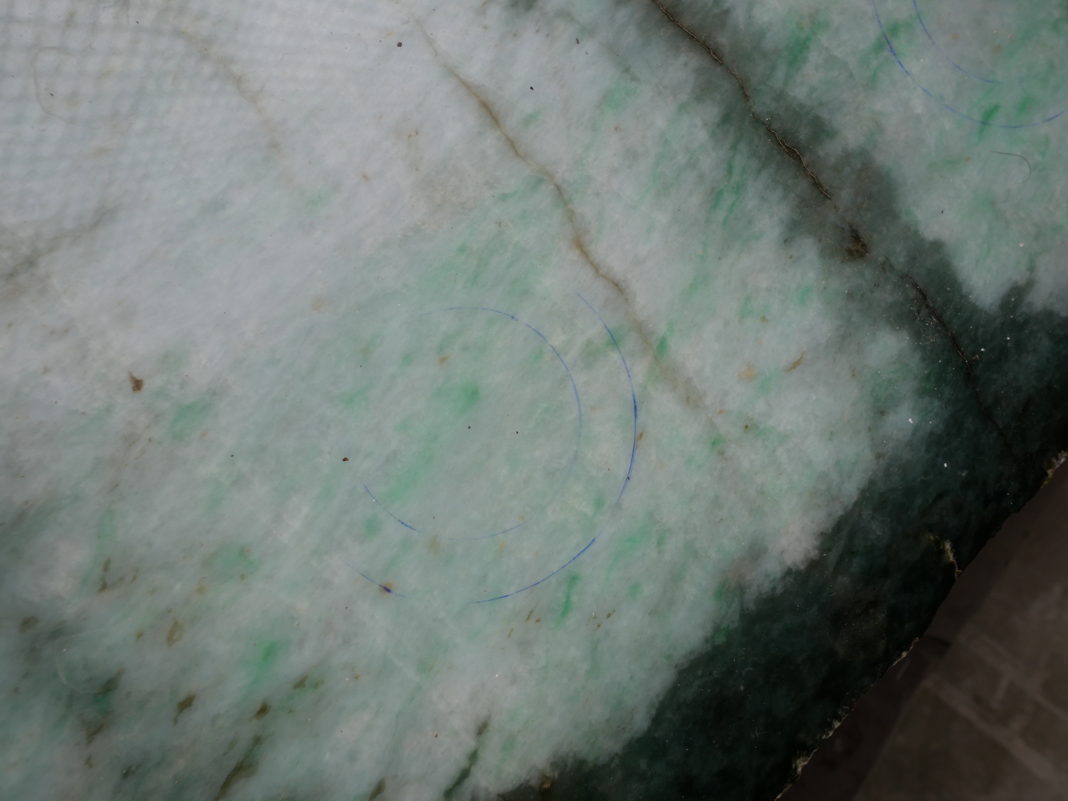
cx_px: 534
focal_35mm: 18
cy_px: 400
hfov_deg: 87.8
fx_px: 555
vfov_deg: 71.6
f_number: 4.5
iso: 200
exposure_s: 1/125
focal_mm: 9
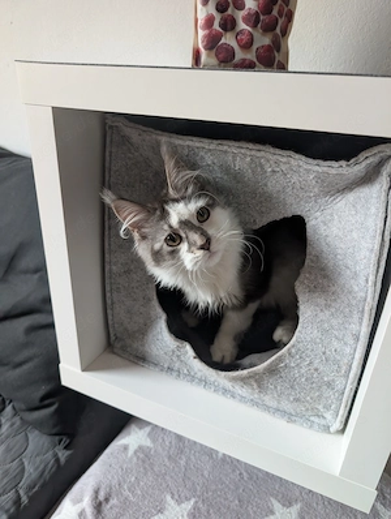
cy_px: 260
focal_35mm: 24
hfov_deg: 57.0
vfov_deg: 71.5
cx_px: 196
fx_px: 360
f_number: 1.68
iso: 2021
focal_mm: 6.9
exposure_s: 1/201
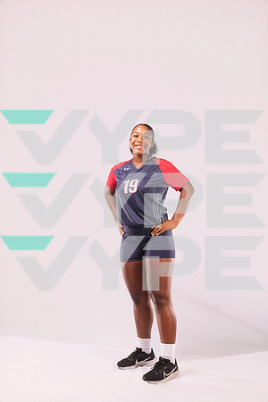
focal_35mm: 35
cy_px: 201
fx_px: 391
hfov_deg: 37.9
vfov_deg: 54.4
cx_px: 134
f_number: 6.3
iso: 200
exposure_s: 1/100
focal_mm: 35
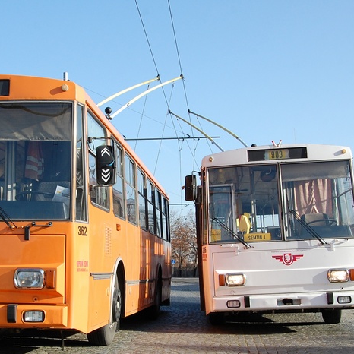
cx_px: 118
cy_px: 197
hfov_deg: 26.7
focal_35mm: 64
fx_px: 740
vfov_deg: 26.9
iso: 320
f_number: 10
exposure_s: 1/250
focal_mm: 26
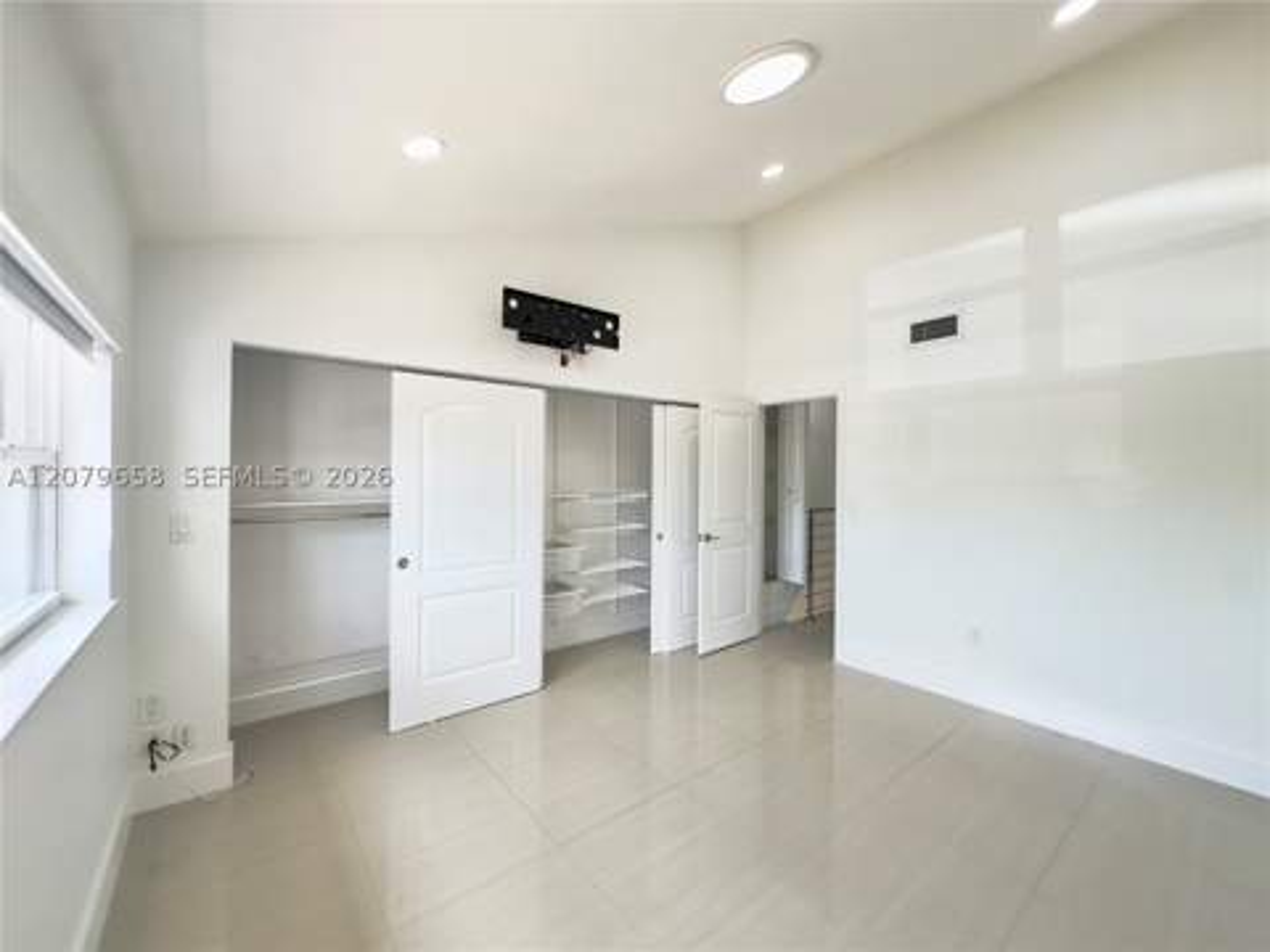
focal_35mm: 14
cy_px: 476
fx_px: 514
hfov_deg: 102.1
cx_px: 635
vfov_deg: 85.7
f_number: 2.2
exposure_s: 1/148
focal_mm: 2.22
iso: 40
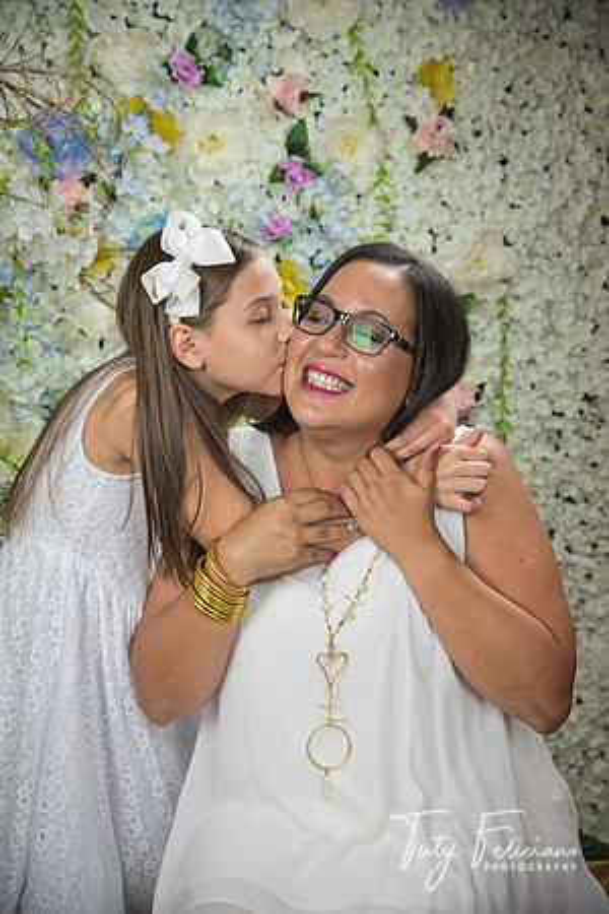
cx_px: 304
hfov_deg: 18.2
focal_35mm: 75
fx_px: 1903
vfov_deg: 27.0
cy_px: 457
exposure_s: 1/125
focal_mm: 75
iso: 1250
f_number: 5
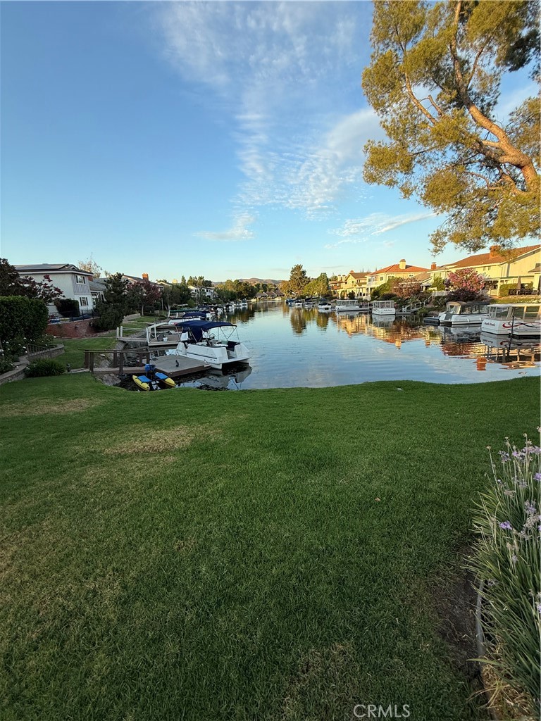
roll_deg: +2.0
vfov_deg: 102.1
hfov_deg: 85.7
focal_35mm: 14
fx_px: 292
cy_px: 360
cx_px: 270
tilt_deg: -12.0
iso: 50
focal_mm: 2.22
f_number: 2.2
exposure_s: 1/445
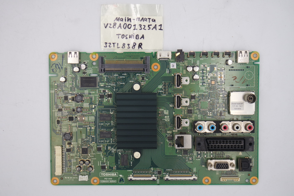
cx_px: 147
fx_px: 416
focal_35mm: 51
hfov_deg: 38.9
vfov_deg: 26.5
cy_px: 98
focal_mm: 19
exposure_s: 1/125
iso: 200
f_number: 5
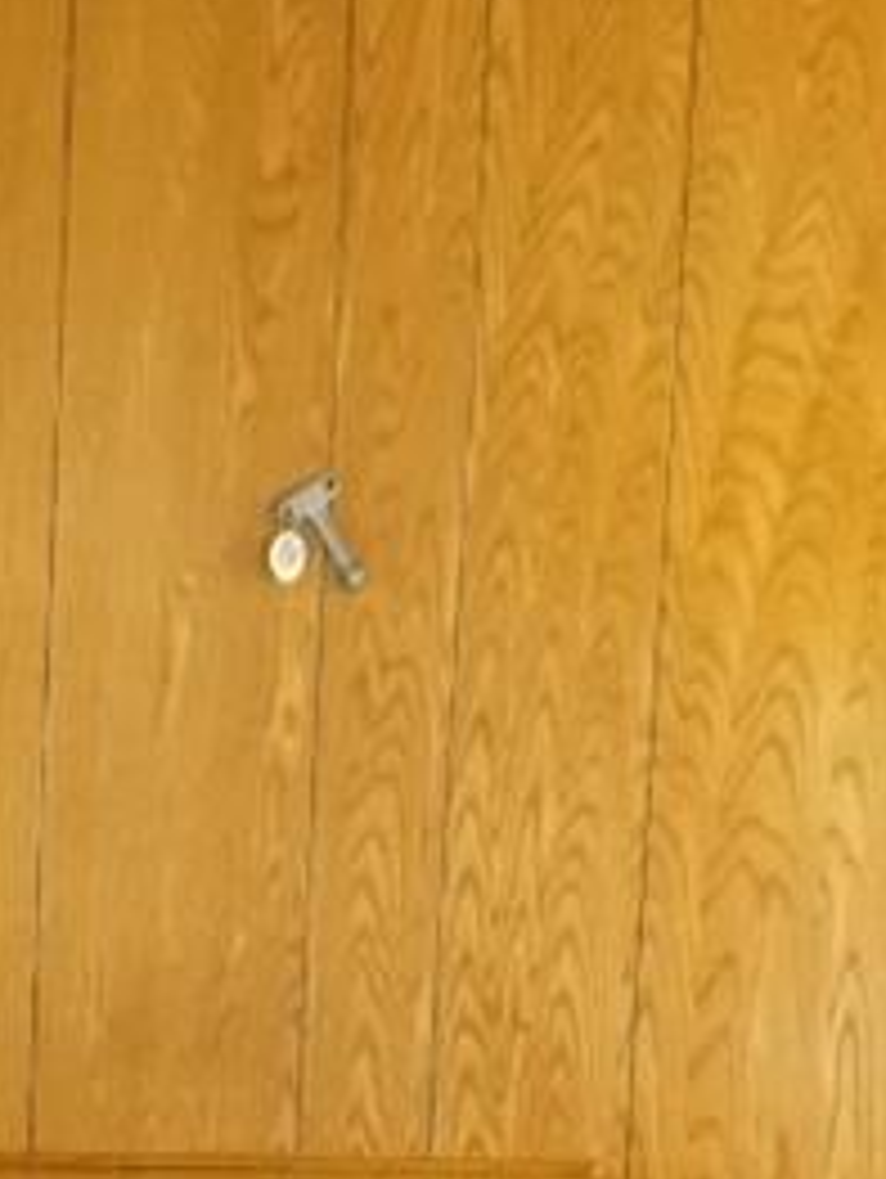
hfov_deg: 10.9
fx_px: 4497
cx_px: -400
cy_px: 1710
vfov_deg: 14.1
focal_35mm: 132
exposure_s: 1/80
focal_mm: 16
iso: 3200
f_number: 3.5
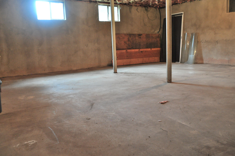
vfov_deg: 43.5
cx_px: 118
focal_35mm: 30
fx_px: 196
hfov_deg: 62.0
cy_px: 78
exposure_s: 1/13
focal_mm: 20
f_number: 6.3
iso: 800
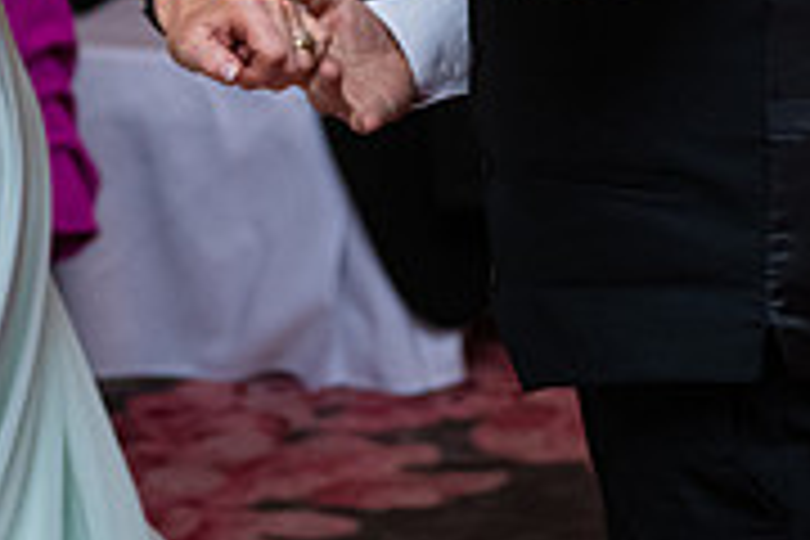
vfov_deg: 7.2
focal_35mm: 187
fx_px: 4207
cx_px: 220
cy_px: -277
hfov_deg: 11.0
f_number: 3.5
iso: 1000
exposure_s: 1/160
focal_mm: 58
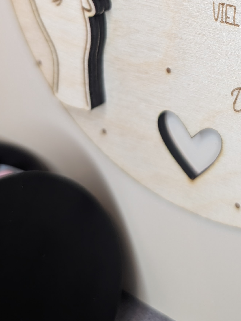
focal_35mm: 56
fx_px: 519
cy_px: -22
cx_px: 237
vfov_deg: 31.0
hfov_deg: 25.0
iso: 106
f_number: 1.68
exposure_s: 1/89
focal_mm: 6.9
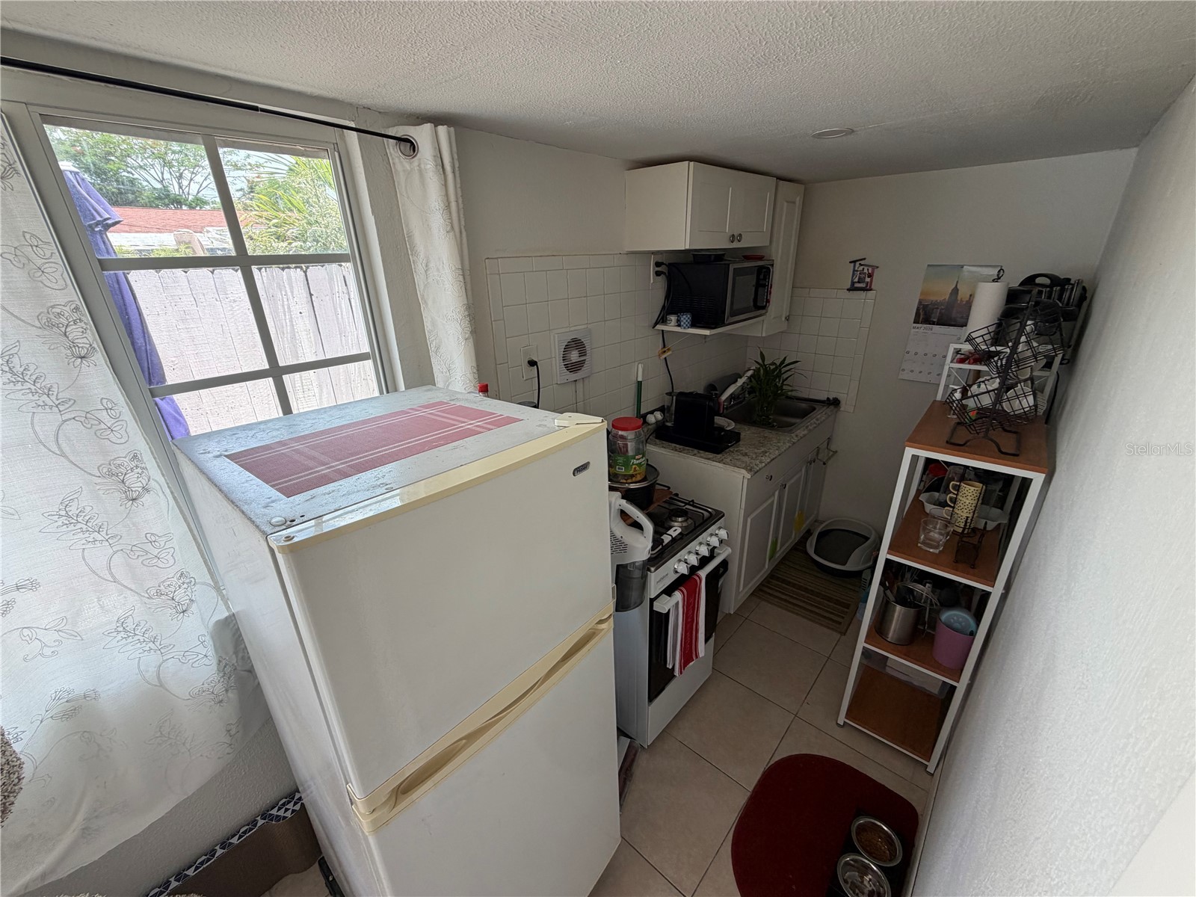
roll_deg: +1.3
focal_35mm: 14
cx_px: 598
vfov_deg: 85.7
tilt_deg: -22.5
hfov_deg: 102.1
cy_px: 448
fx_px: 484
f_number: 2.2
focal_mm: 2.22
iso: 64
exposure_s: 1/121
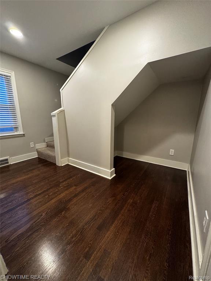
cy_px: 140
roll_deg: +1.2
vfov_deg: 102.1
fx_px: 114
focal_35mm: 14
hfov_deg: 85.7
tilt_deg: -11.0
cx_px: 106
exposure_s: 1/60
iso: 400
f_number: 2.2
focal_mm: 2.22
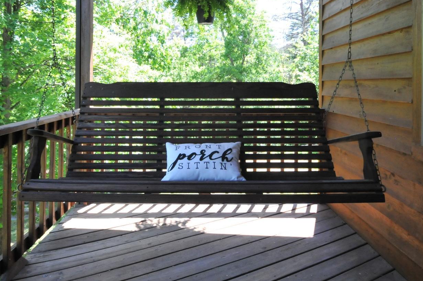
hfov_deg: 71.4
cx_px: 192
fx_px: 293
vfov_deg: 49.2
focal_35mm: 25
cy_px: 71
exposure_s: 1/125
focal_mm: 10
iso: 800
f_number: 8
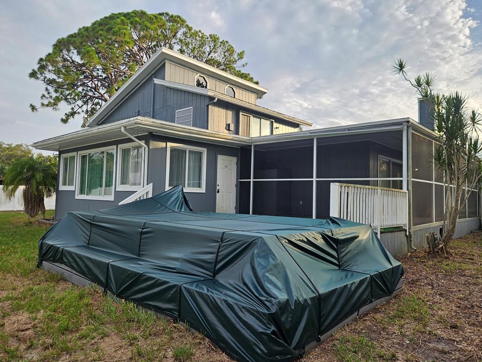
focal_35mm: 24
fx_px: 334
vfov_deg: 56.8
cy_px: 185
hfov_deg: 71.6
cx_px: 238
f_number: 1.8
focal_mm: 5.4
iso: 25
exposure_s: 1/461
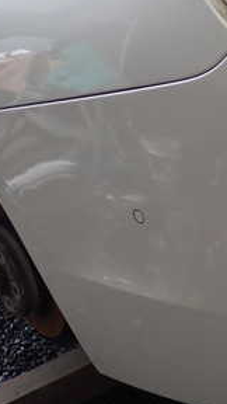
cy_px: 265
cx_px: 356
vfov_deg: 30.8
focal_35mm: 68
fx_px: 728
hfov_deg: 16.0
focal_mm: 5.4
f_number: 2.3
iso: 100
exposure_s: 1/160
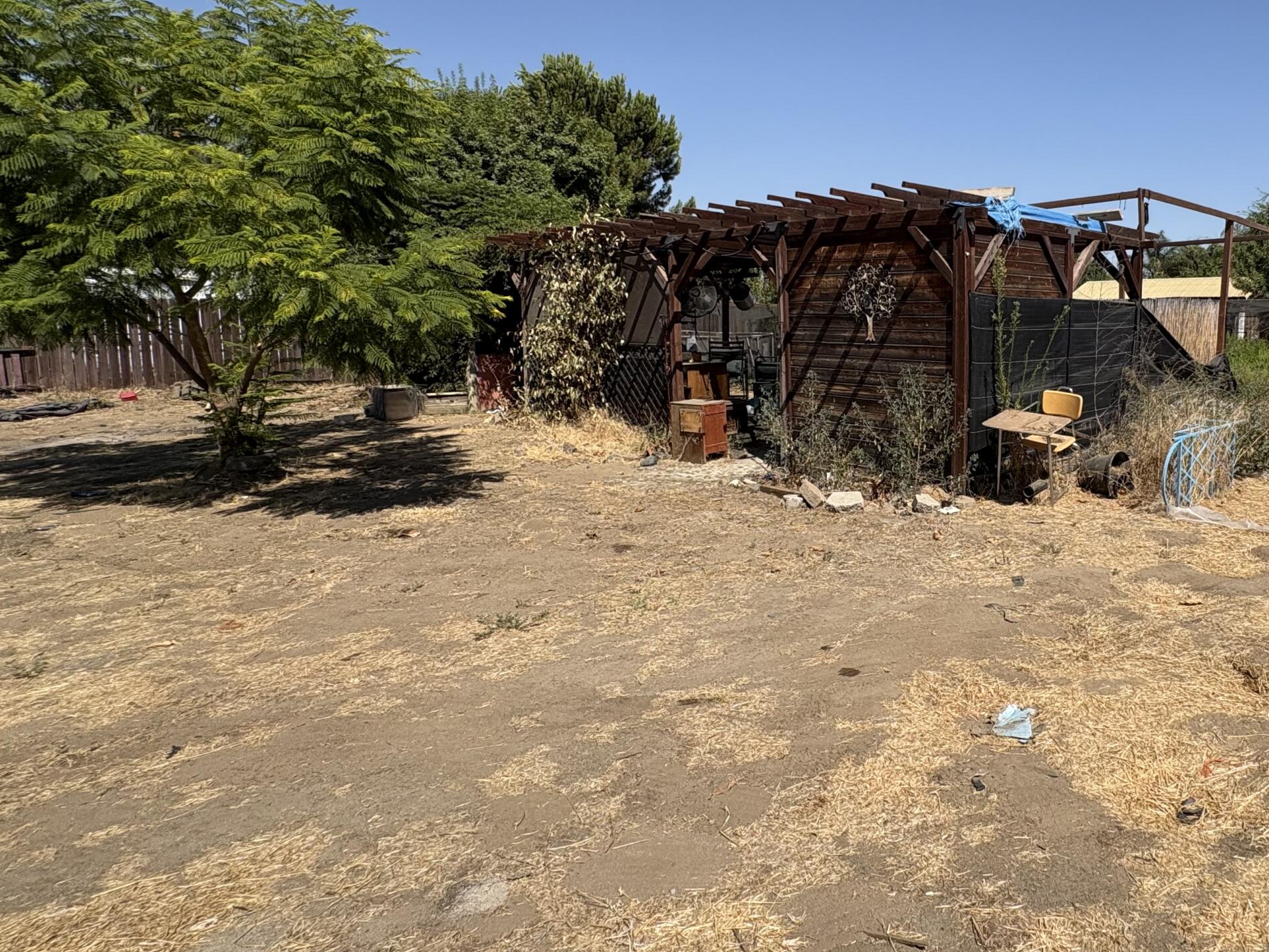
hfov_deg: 72.0
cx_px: 925
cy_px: 399
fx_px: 807
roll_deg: +0.1
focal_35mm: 22
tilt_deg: -5.2
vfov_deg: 60.8
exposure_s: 1/2146
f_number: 2.2
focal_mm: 2.22
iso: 40
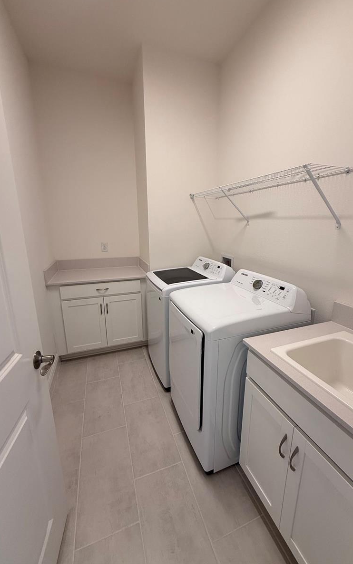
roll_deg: -1.1
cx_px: 190
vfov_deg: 101.5
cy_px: 280
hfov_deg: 74.7
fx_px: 231
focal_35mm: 15
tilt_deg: -14.1
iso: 160
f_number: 2.2
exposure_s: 1/120
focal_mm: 2.22
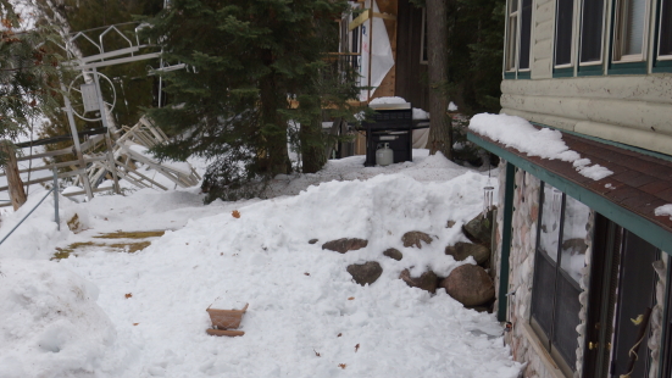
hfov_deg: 36.4
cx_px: 252
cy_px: 284
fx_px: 1016
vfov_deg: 20.9
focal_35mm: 57
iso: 100
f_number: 4.5
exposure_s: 1/80
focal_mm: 20
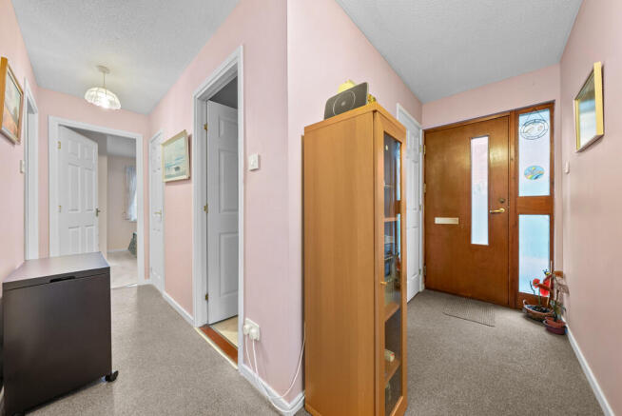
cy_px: 208
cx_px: 311
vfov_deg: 90.1
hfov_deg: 112.6
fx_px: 207
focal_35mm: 12
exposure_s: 5
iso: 200
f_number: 7.1
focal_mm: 12
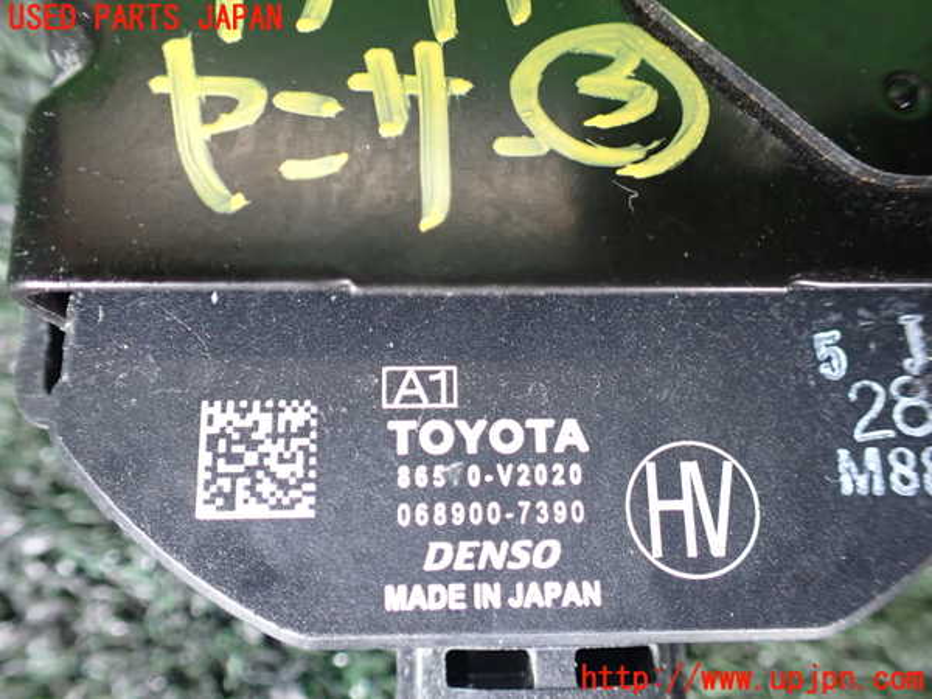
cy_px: 350
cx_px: 466
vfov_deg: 46.8
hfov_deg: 60.0
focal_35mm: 30
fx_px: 808
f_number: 2.3
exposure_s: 1/80
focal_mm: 5.4
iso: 800
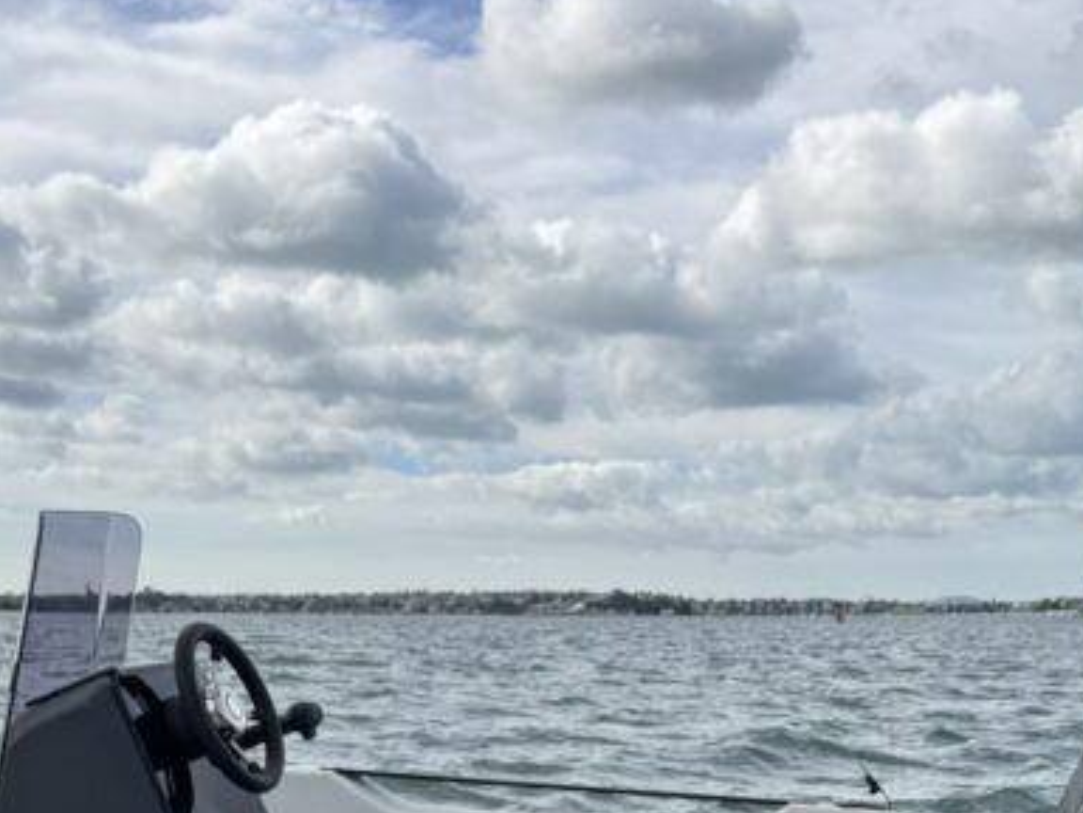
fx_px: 2002
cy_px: 1028
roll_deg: +0.0
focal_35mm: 64
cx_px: 536
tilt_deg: -10.9
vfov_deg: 21.0
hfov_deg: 30.3
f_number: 1.78
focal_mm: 6.76
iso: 80
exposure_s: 1/4950
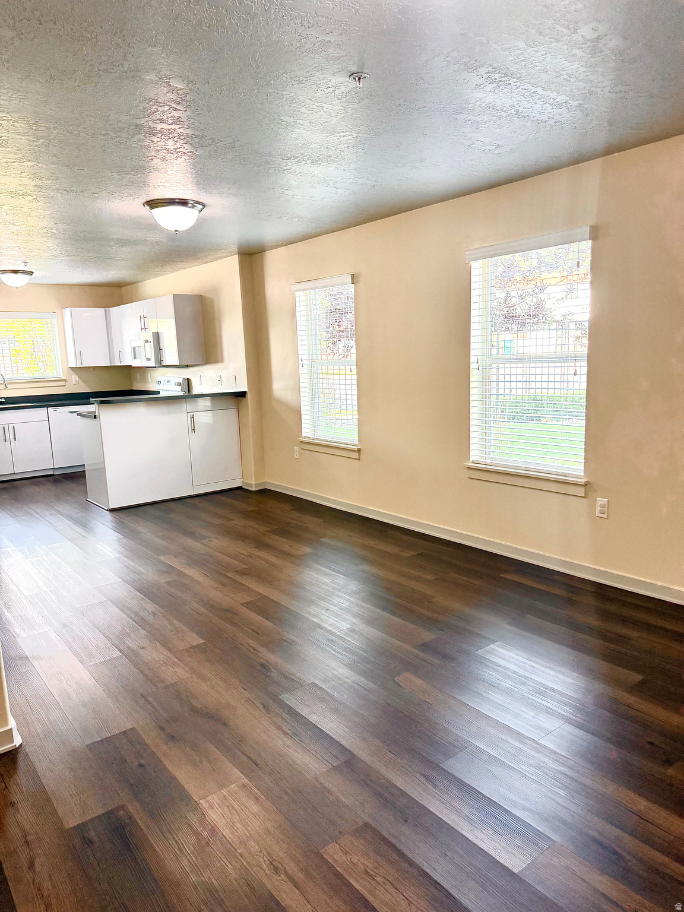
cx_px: 342
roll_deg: +2.0
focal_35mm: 24
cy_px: 456
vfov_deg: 71.6
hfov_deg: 56.8
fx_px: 632
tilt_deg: -9.7
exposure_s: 1/120
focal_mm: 6.76
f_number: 1.78
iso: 200
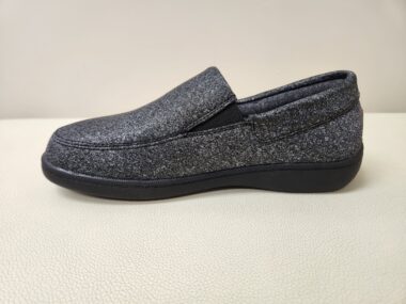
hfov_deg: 73.9
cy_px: 152
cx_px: 203
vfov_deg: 58.9
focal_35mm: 23
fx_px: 270
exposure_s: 1/120
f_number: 1.8
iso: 160
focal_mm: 5.4
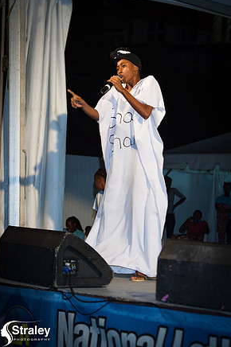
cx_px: 114
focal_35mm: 98
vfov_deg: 20.8
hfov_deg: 13.9
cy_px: 170
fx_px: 945
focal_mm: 95
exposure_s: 1/160
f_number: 5.6
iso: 1600
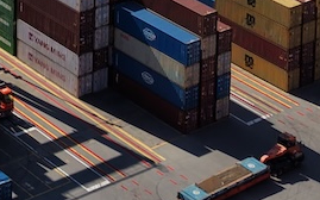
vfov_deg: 8.0
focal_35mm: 142
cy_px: -393
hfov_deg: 13.8
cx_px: -165
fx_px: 1238
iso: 260
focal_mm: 8.67
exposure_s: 1/1250
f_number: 1.8
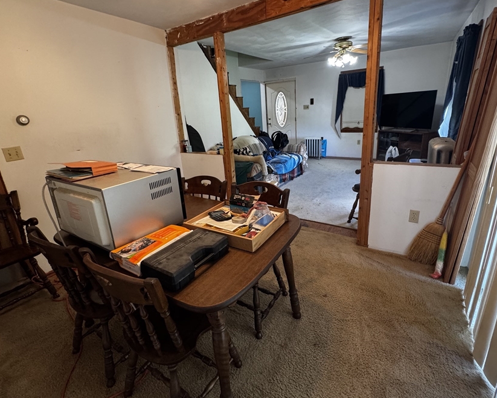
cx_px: 252
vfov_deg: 76.8
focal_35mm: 17
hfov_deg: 89.6
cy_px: 181
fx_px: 250
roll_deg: +3.0
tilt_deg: -16.8
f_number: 2.2
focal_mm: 2.22
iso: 320
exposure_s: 1/60
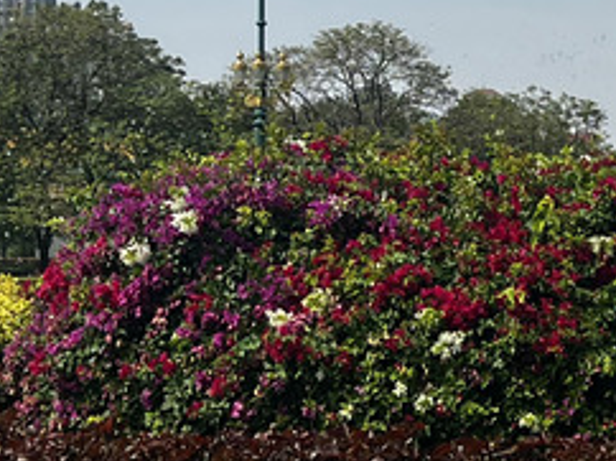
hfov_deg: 15.1
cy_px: 59
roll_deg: +0.3
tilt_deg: +4.4
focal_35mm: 129
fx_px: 2293
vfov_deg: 11.4
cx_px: 593
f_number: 1.5
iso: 50
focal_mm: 5.7
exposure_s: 1/5076
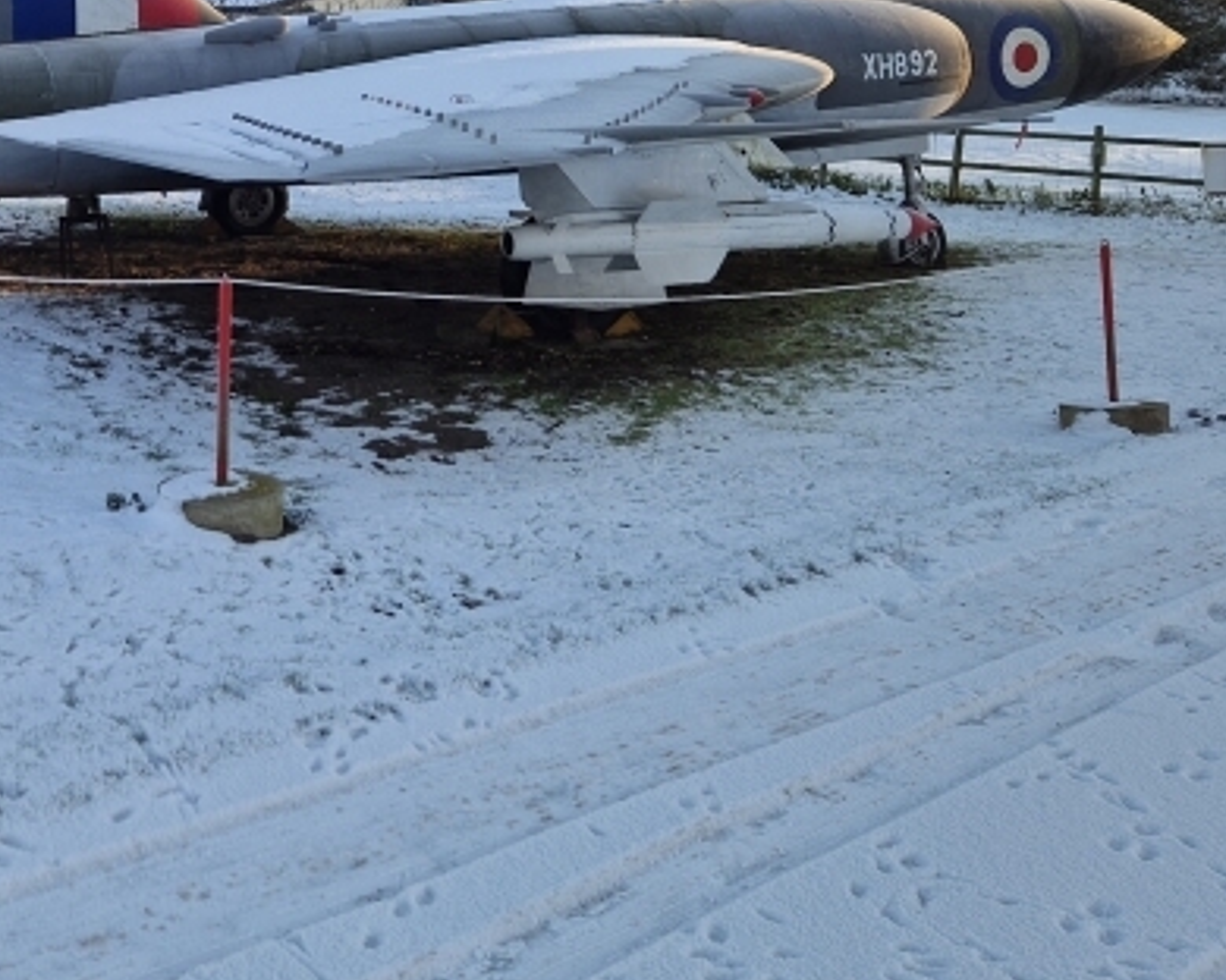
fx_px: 1669
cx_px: 226
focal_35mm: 46
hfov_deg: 38.6
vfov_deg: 31.3
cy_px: 110
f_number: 1.8
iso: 50
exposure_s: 1/466
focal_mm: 5.4
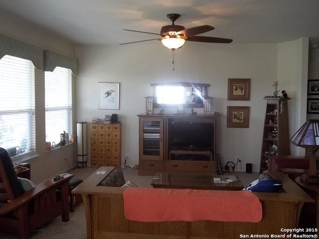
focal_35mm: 32
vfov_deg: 44.2
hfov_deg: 56.8
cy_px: 120
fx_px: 295
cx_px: 160
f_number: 2.9
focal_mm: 5.7
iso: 160
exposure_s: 1/50
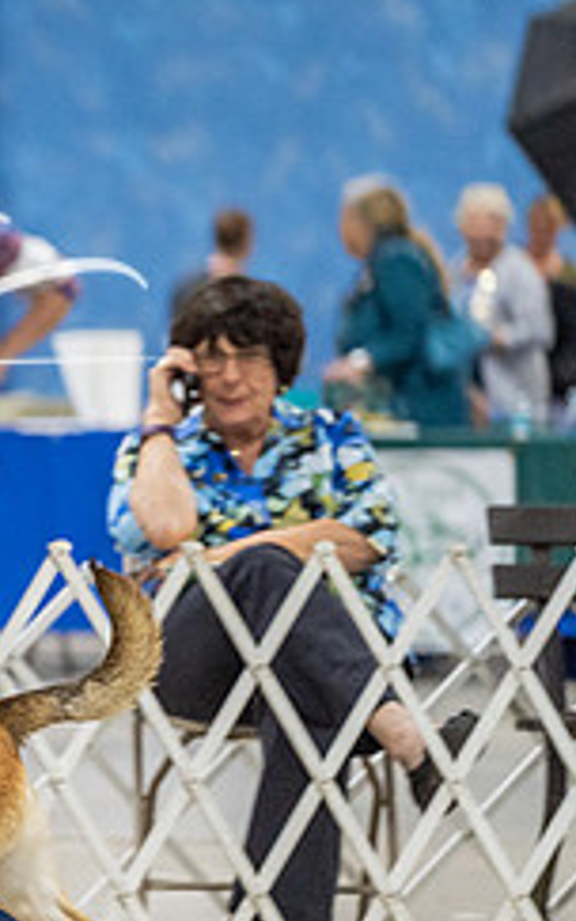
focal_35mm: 377
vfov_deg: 5.6
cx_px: -493
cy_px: 563
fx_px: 9463
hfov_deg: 3.5
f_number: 2.8
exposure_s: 1/200
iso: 3200
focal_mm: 155
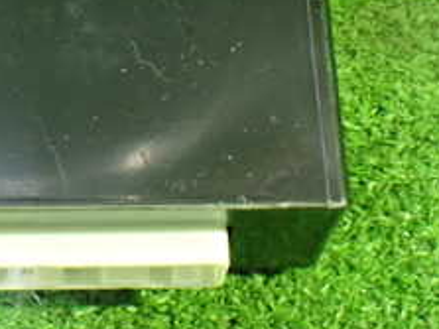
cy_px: 8
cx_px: 79
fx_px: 1090
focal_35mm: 86
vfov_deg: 16.8
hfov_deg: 22.4
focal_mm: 5.79
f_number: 2.4
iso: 1000
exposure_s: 1/30
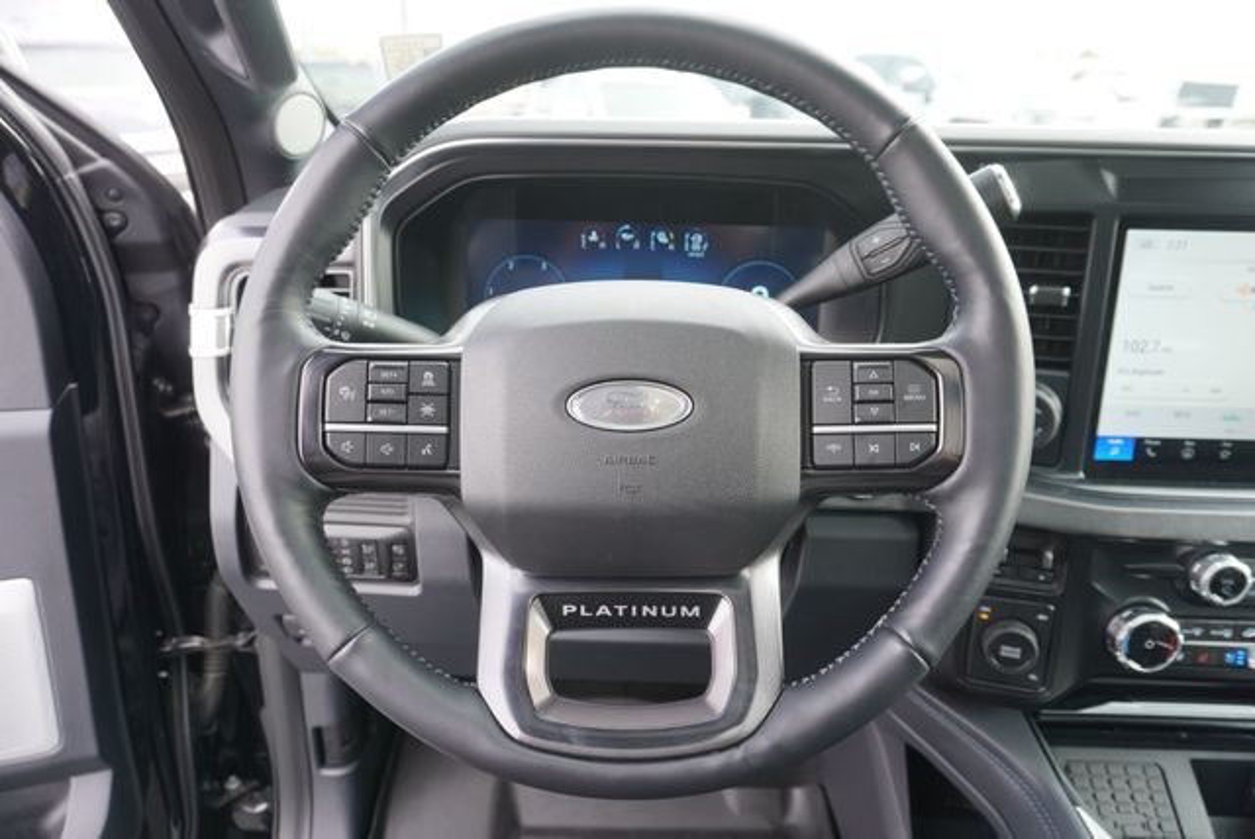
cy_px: 420
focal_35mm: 24
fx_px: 837
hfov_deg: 73.7
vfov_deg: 53.2
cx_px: 628
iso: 160
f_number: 4
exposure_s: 1/60
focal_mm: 16
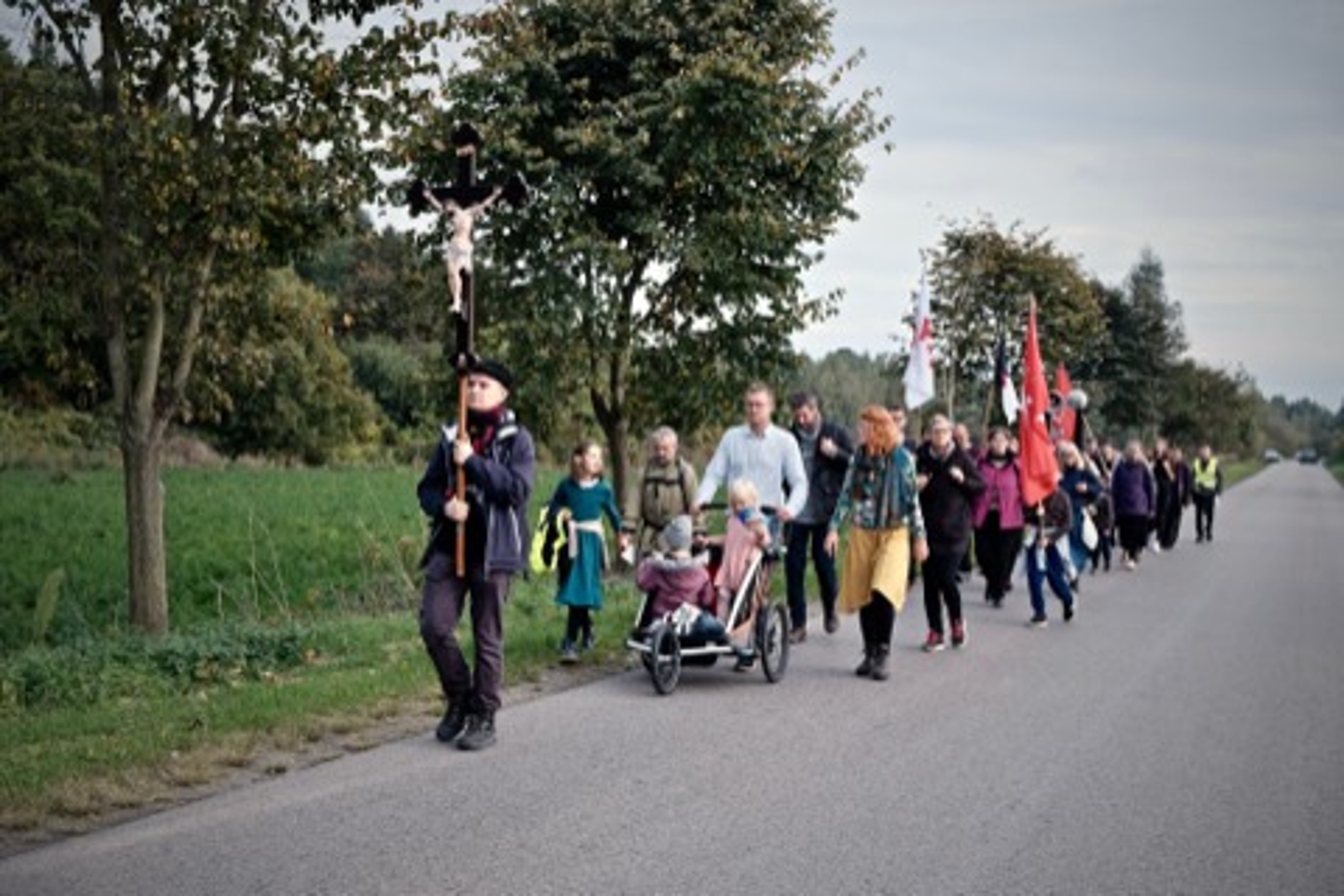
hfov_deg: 43.6
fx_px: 1680
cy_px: 448
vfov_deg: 29.9
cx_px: 672
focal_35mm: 45
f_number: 4
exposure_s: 1/640
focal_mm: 30.2
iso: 400
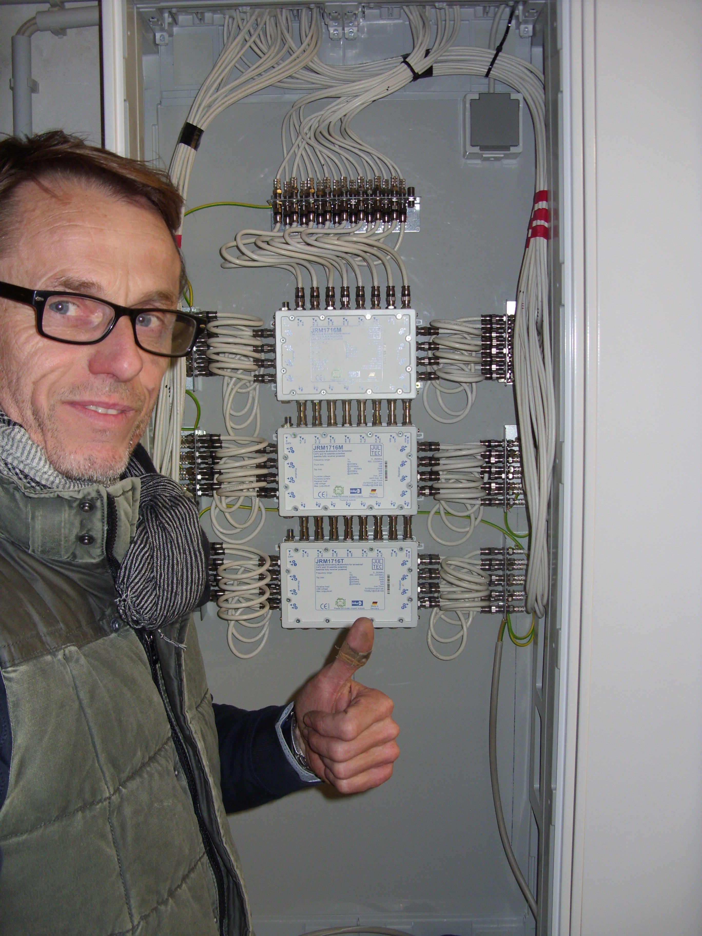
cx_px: 351
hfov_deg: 37.7
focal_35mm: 38
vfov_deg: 49.0
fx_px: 1028
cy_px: 468
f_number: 2.8
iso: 100
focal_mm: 6.3
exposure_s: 1/30
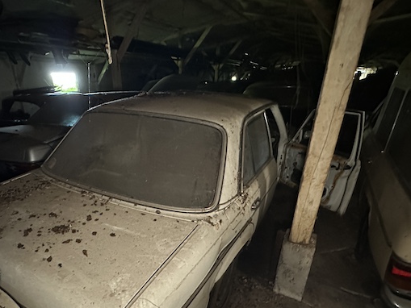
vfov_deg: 59.1
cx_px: 166
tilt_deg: -25.7
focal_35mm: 22
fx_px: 261
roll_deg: +2.2
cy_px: 215
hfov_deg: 75.6
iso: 1250
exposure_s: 1/36
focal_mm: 2.22
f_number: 2.2
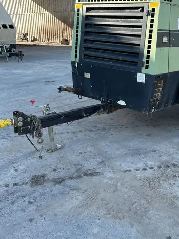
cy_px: 109
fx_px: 283
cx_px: 126
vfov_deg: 45.7
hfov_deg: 34.7
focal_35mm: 41
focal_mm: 5.7
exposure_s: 1/1412
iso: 50
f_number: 1.5
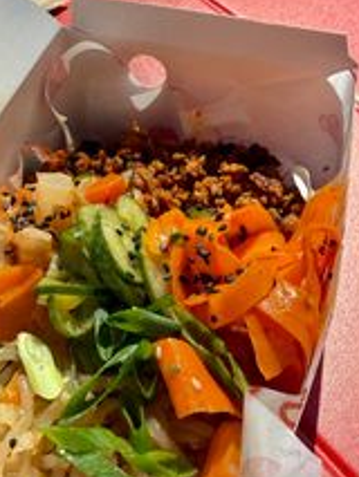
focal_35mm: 52
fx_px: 718
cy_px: 306
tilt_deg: -49.9
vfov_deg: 36.5
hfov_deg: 28.0
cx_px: 157
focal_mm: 2.22
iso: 50
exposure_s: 1/2801
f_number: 2.2
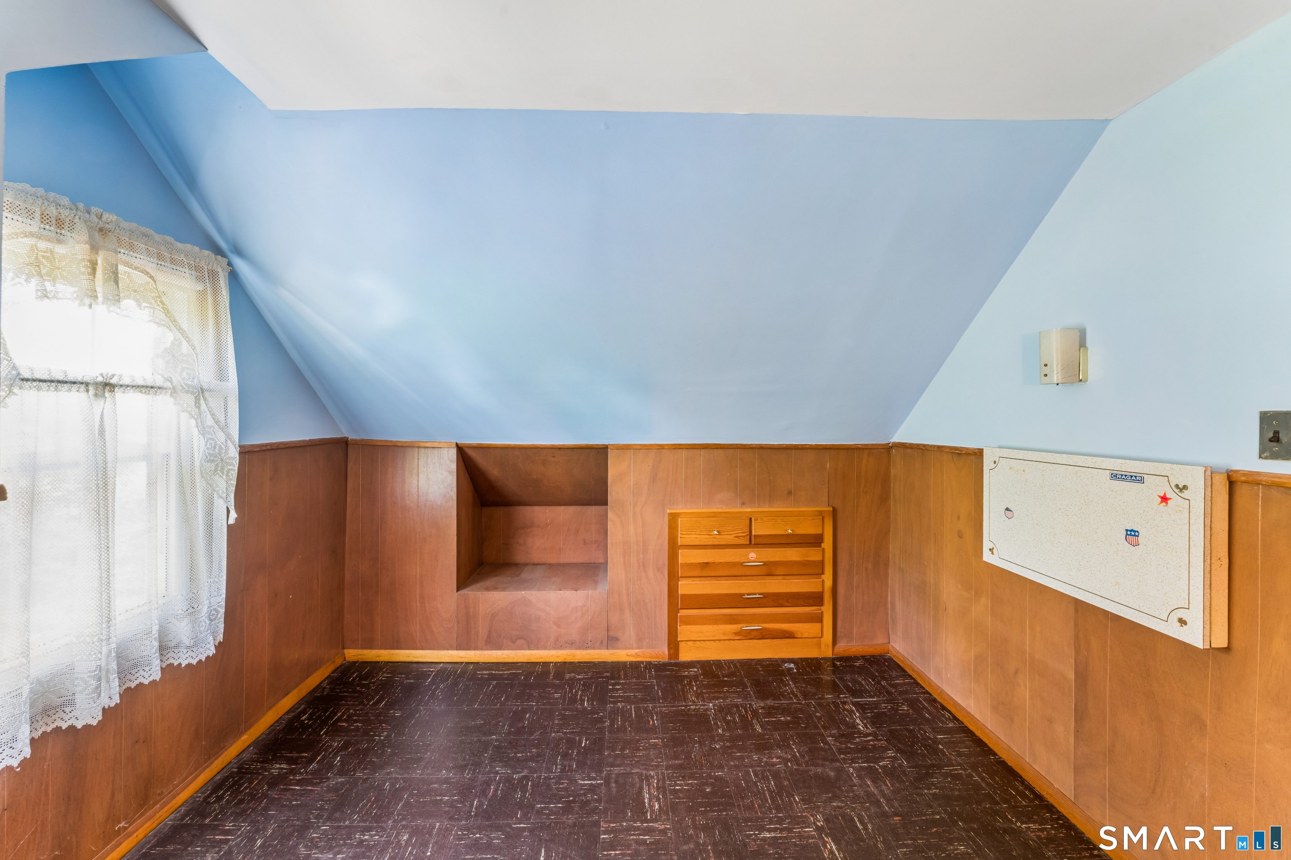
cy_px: 430
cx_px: 646
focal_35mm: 15
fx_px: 524
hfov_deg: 101.9
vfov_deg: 78.8
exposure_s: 2
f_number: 13
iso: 400
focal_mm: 14.6
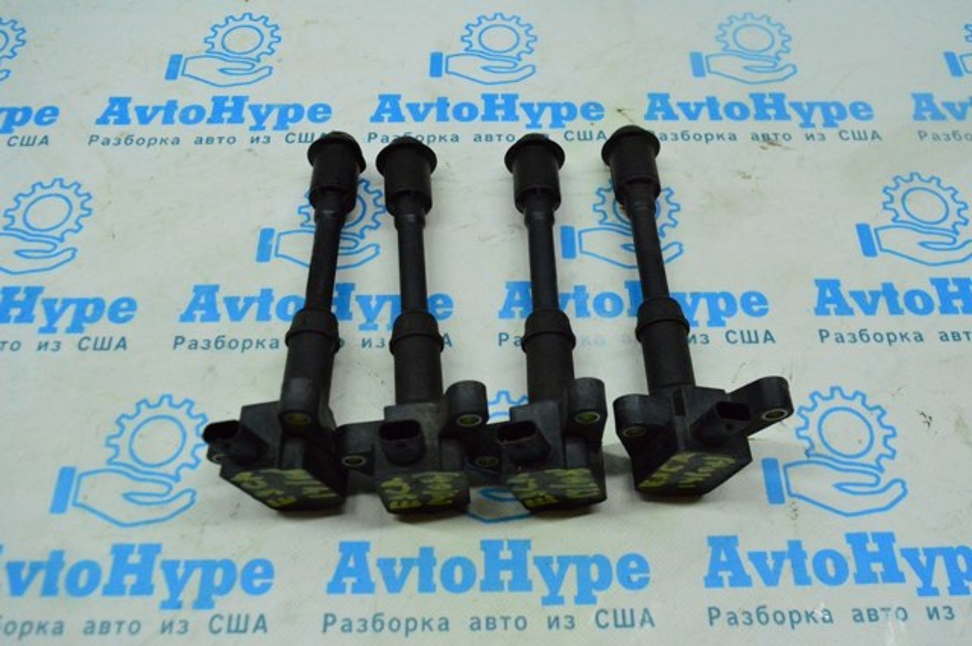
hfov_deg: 59.6
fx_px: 849
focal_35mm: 32
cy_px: 323
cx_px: 486
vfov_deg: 41.6
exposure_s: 1/640
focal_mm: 21
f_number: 6.3
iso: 6400
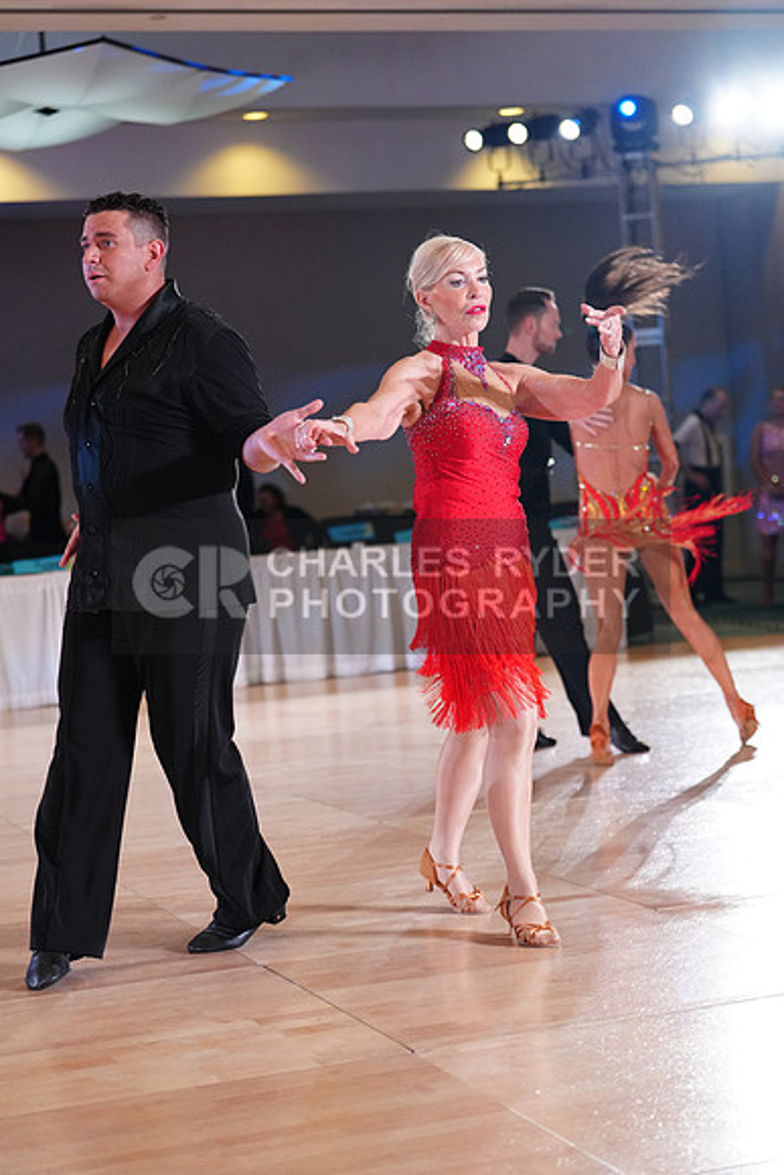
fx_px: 2285
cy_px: 588
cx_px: 392
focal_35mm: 70
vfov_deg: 28.8
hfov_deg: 19.5
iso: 2500
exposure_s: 1/500
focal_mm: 70
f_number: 2.8
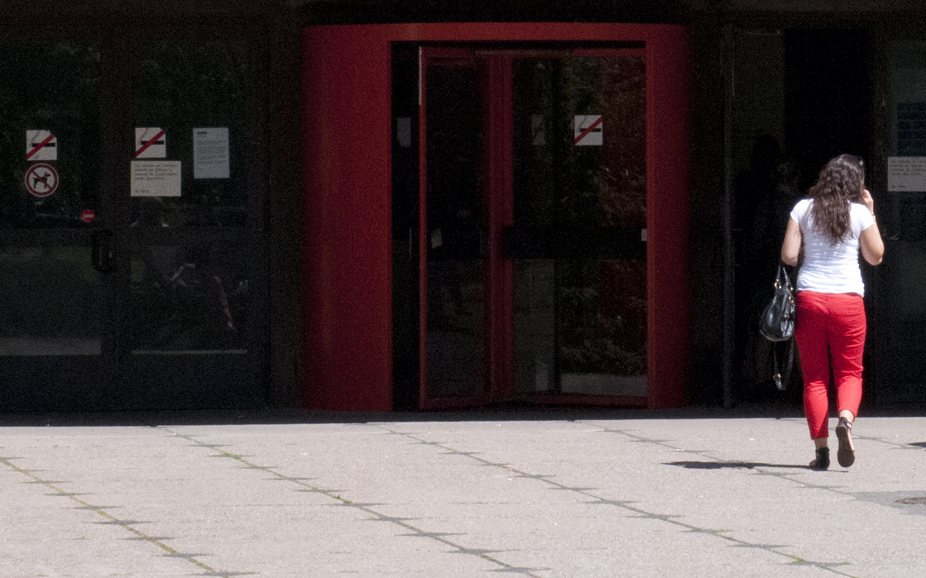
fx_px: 7873
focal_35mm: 312
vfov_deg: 4.2
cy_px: 50
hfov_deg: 6.7
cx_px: 709
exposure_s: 1/1000
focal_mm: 70
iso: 1600
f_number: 14
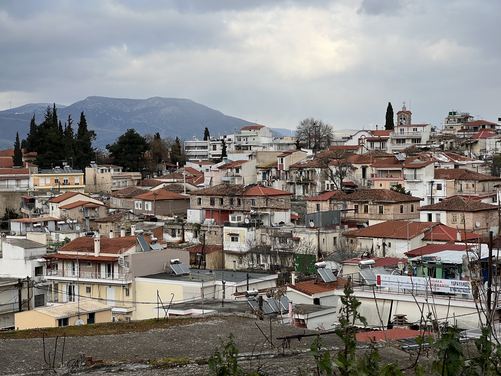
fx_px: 1114
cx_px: 250
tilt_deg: -0.2
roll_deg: +2.5
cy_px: 188
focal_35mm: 77
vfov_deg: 19.1
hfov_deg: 25.3
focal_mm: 9
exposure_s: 1/255
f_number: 2.8
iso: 32
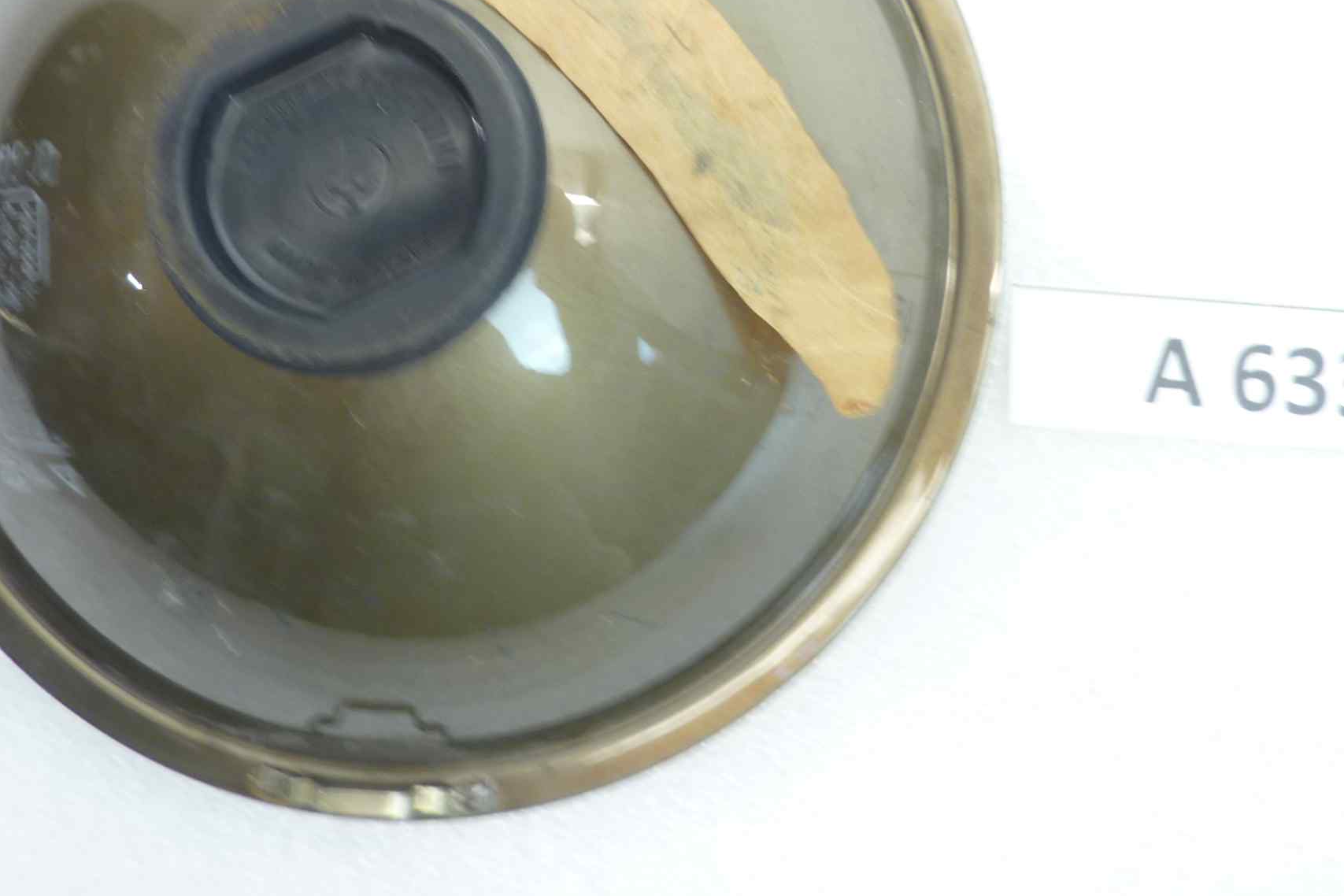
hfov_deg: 49.5
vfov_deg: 33.2
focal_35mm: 39
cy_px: 168
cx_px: 642
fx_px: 1456
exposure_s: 1/8
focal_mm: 4.1
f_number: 3.3
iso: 80
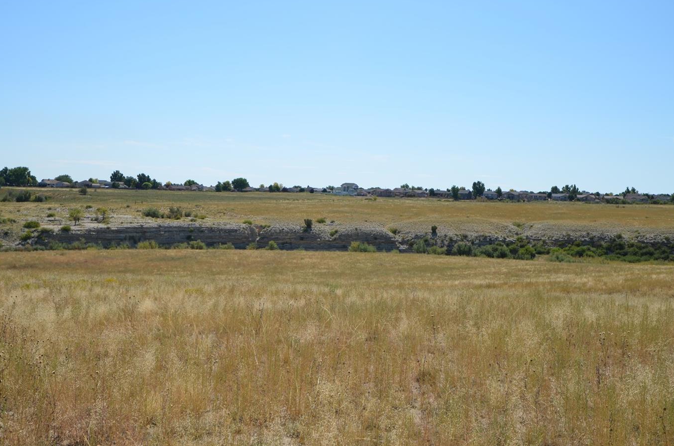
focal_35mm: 39
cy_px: 234
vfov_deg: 34.0
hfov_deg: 49.6
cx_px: 323
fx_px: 728
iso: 100
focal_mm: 22
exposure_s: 1/320
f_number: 9
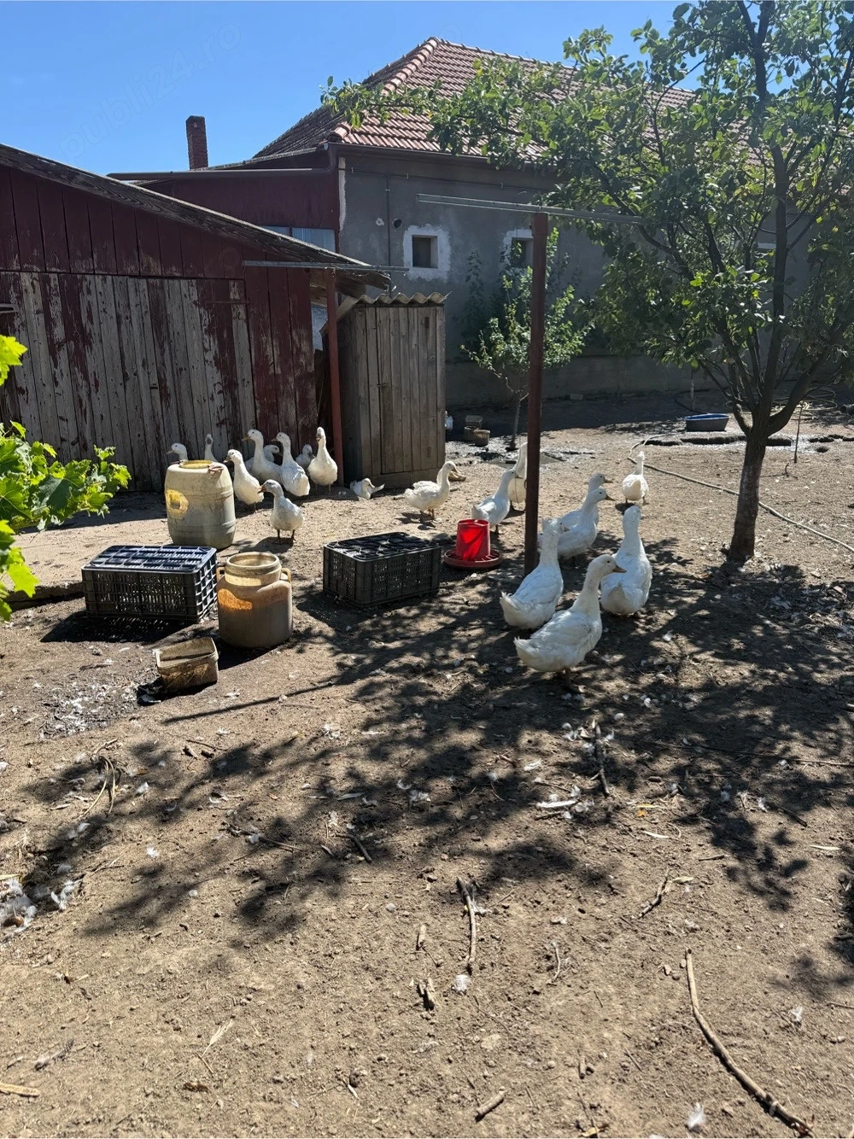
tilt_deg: -15.4
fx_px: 790
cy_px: 570
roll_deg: +2.5
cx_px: 427
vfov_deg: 71.6
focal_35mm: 24
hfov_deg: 56.8
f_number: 1.78
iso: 80
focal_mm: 6.76
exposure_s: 1/2169
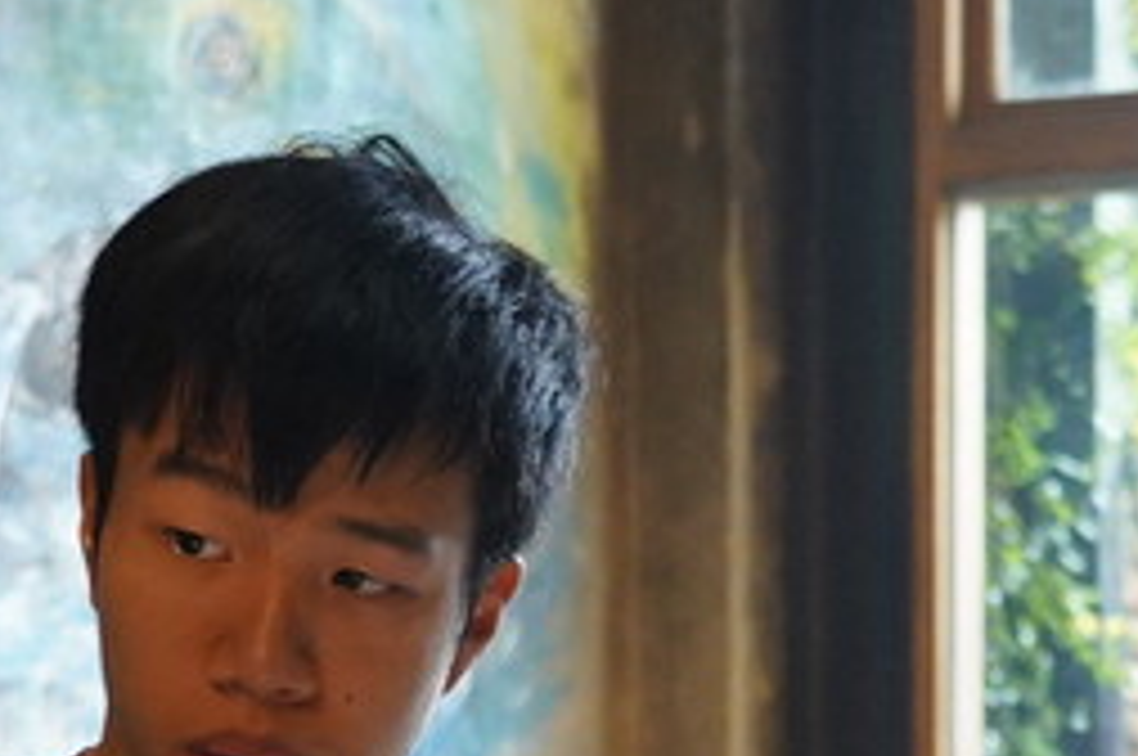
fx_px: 4799
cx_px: 877
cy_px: 1386
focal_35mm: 152
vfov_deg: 8.6
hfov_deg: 13.5
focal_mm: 32
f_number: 4
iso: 5000
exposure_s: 1/160
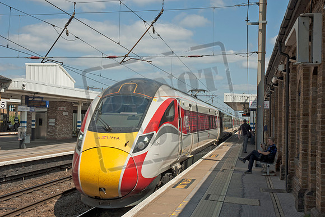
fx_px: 474
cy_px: 108
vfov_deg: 25.7
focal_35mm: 52
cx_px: 162
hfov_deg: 37.9
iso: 200
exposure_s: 1/320
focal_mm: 35
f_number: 9
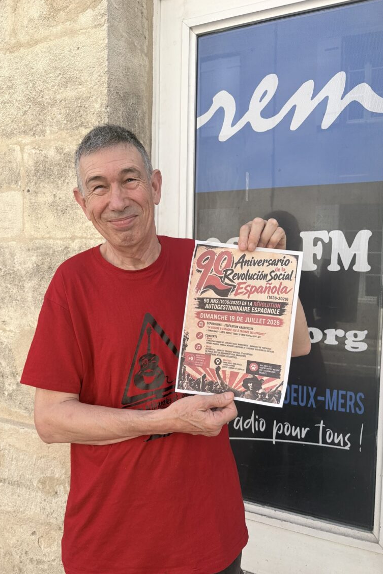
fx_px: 447
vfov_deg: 65.5
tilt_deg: -2.6
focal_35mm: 28
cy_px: 295
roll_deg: -1.5
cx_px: 186
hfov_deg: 46.4
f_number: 1.6
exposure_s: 1/830
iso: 50
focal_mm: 5.96
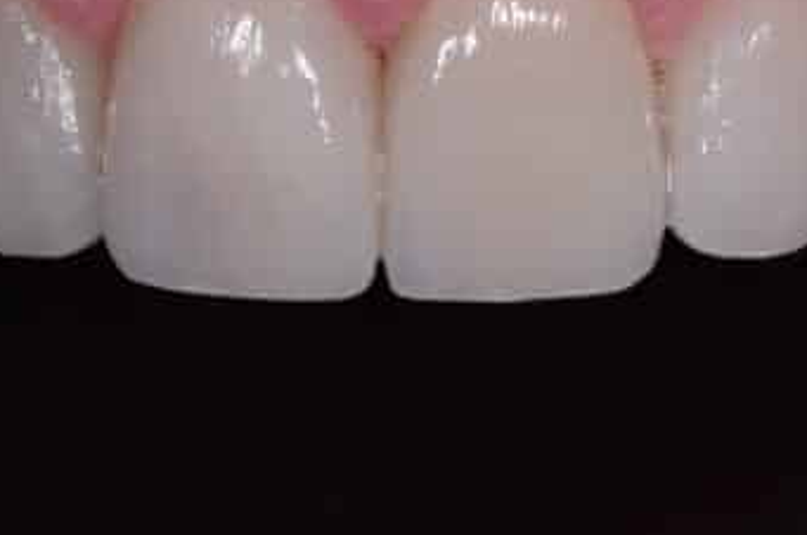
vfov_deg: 7.3
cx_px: 386
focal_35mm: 187
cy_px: 148
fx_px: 4178
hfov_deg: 11.0
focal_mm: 85
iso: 200
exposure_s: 1/250
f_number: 29
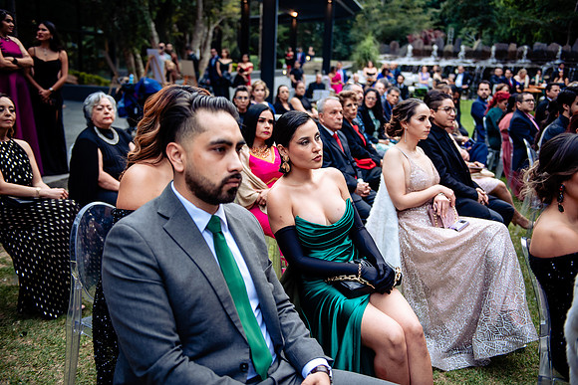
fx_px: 610
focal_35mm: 38
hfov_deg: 50.7
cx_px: 289
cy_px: 192
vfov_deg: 35.1
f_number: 2.8
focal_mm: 38
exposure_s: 1/160
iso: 320
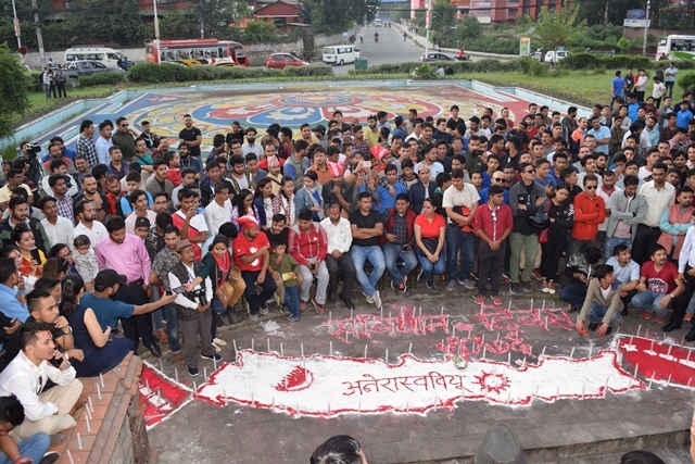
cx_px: 348
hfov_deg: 61.9
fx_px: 579
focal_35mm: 30
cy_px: 232
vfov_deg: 43.6
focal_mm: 20
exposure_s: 1/125
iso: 640
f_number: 5.6
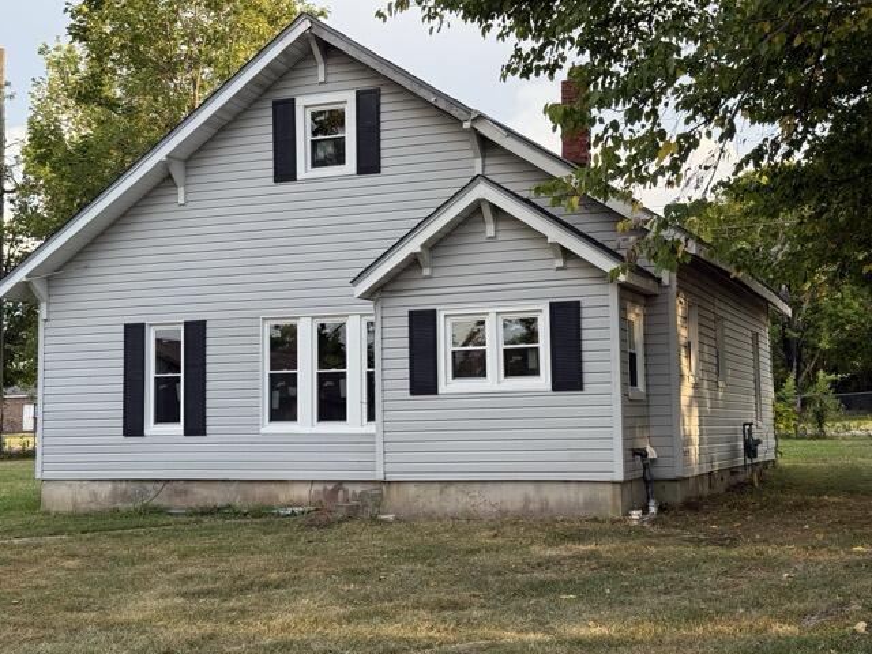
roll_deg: +0.9
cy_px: 327
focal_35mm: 48
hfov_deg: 39.7
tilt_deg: +5.1
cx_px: 436
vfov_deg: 30.3
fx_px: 1209
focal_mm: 6.76
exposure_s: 1/855
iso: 80
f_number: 1.78
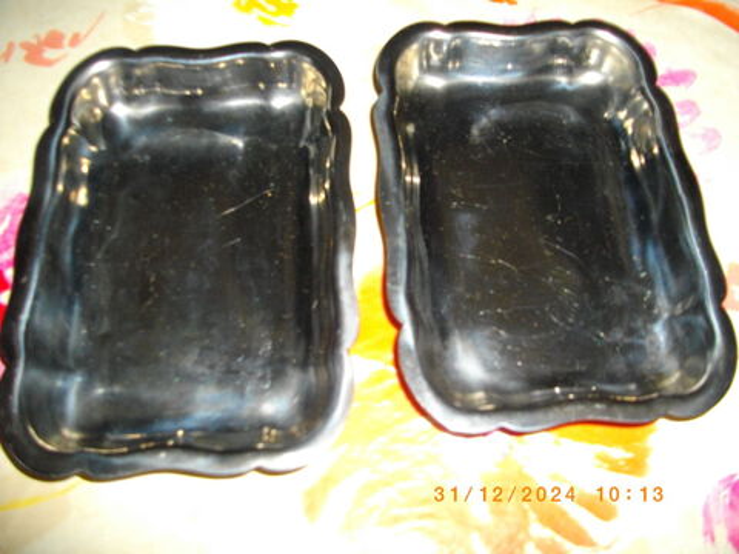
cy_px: 277
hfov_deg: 56.8
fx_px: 683
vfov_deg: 44.2
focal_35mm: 32
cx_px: 370
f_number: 2.9
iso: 200
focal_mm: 5.7
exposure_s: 1/50
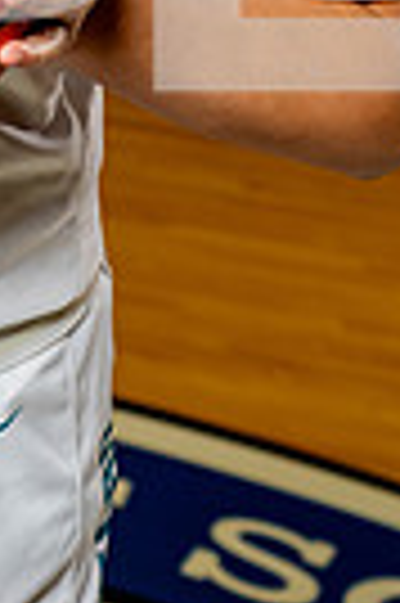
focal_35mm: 188
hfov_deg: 7.2
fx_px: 3141
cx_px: -202
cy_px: -360
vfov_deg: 10.5
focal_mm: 56
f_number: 5.6
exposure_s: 1/250
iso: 640
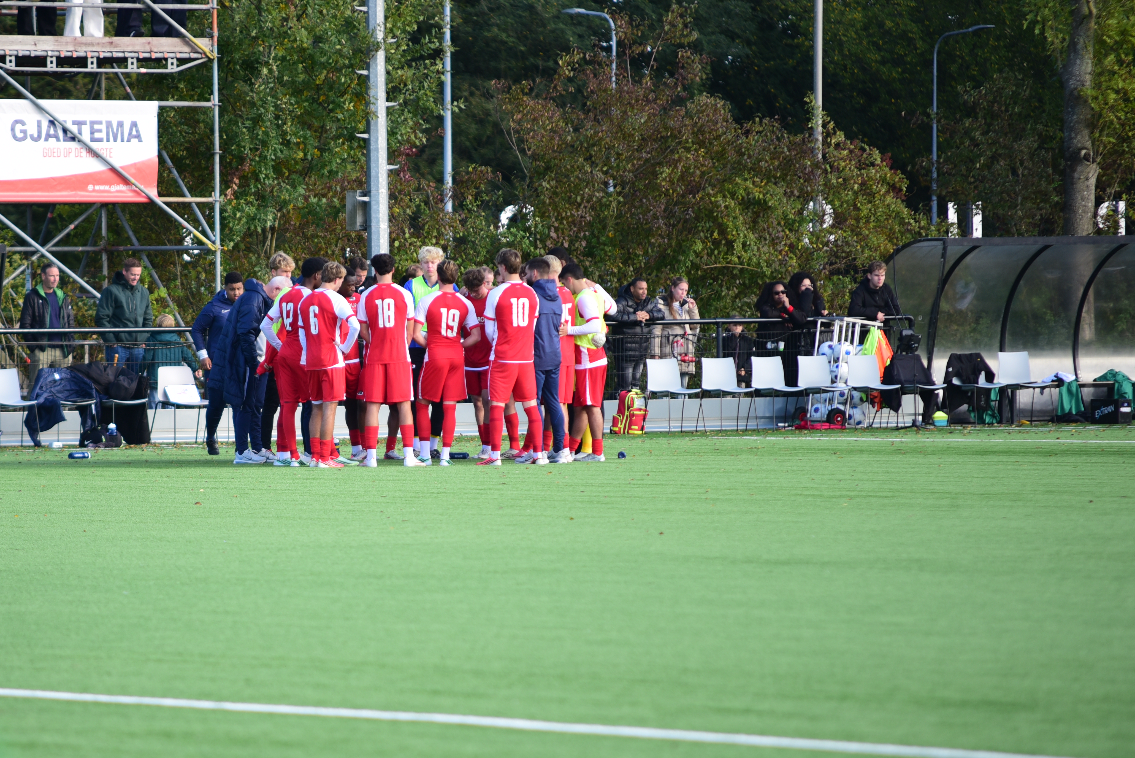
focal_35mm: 292
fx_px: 9209
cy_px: 397
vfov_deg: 4.7
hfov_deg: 7.0
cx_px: 372
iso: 200
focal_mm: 200
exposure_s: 1/640
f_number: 2.8
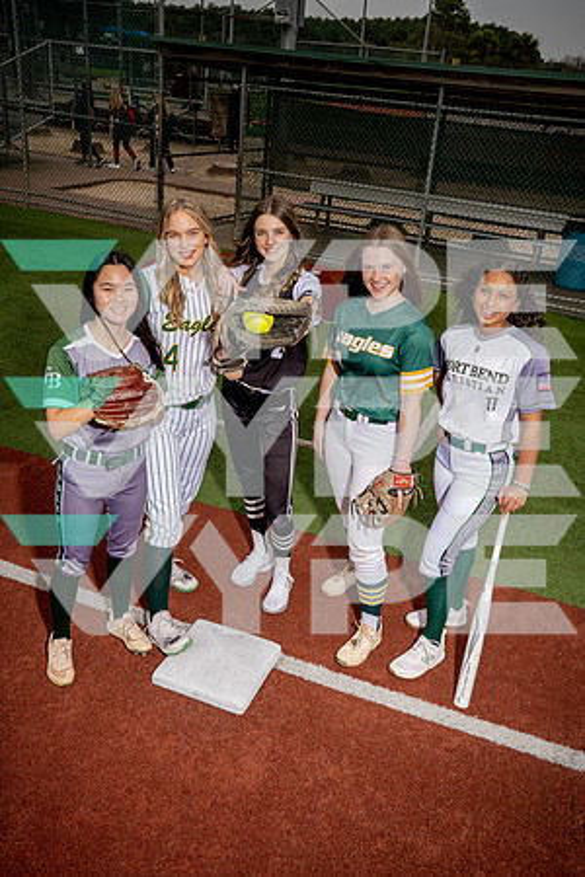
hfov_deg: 41.1
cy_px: 438
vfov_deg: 58.7
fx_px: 780
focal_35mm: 32
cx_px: 292
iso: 100
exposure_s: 1/250
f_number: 8
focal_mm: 32
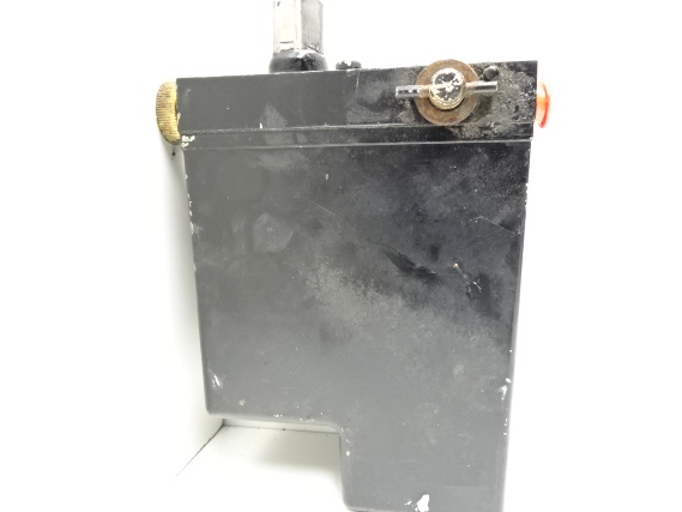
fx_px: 532
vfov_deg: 51.4
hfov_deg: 65.3
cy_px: 260
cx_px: 332
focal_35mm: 27
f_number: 3.5
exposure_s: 1/30
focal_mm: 4.1
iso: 500
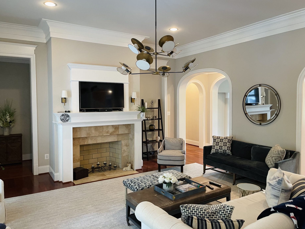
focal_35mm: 27
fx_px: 238
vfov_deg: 51.4
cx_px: 154
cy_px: 111
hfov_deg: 65.3
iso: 320
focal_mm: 5.1
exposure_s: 1/60
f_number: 1.6
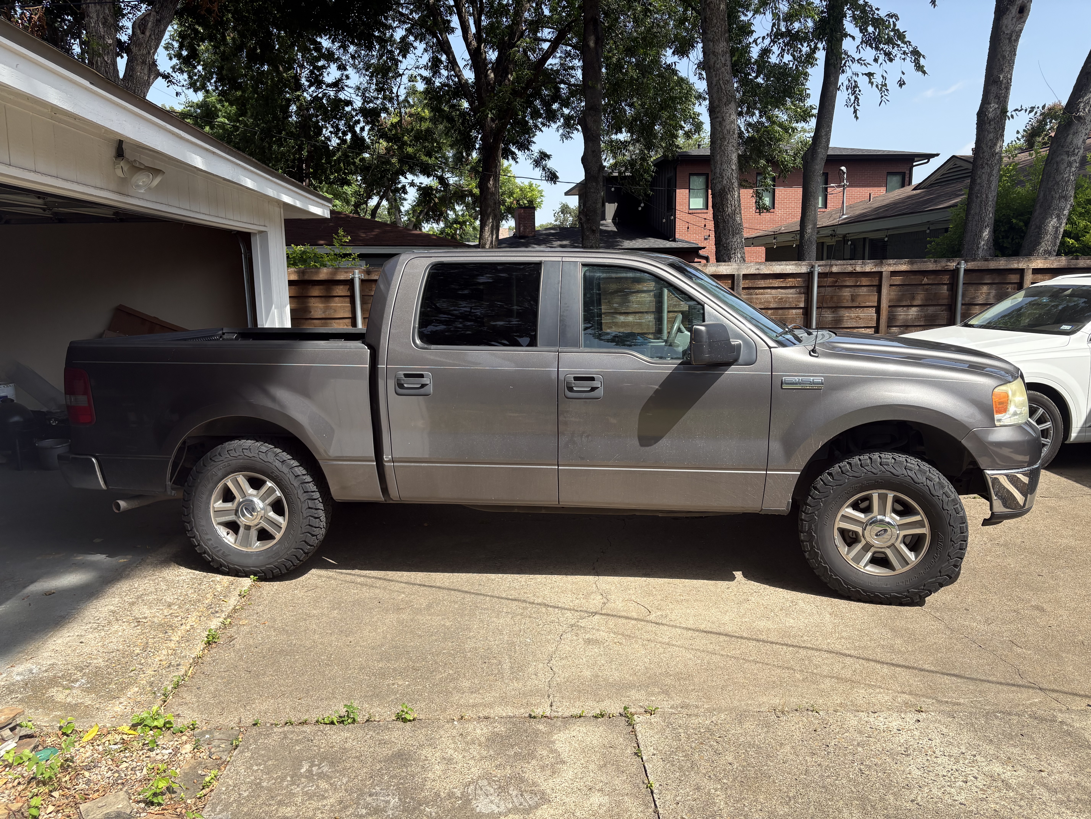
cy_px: 410
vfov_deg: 53.1
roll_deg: +1.7
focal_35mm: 26
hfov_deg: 67.3
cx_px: 546
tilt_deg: -8.6
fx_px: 819
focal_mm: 5.96
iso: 50
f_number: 1.6
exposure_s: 1/1799
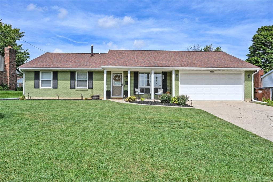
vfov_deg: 52.2
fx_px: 186
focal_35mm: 24
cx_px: 136
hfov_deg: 72.6
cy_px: 91
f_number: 8
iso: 100
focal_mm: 24.5
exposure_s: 1/400
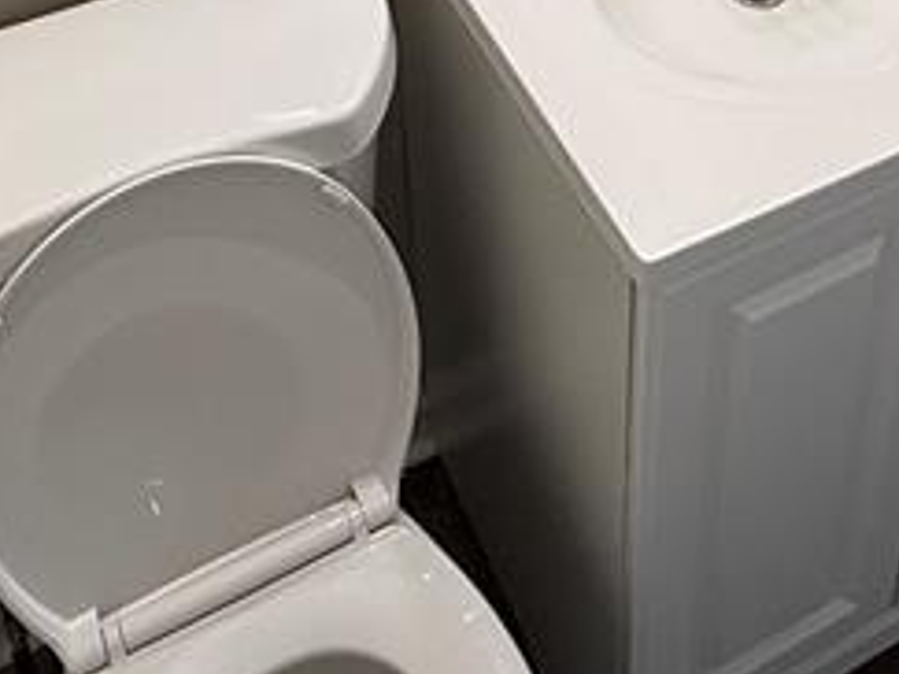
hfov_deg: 32.7
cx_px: 518
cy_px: -404
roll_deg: +1.3
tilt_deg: -27.1
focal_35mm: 59
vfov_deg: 20.4
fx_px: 1532
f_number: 2.2
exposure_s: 1/120
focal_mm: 2.22
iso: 80
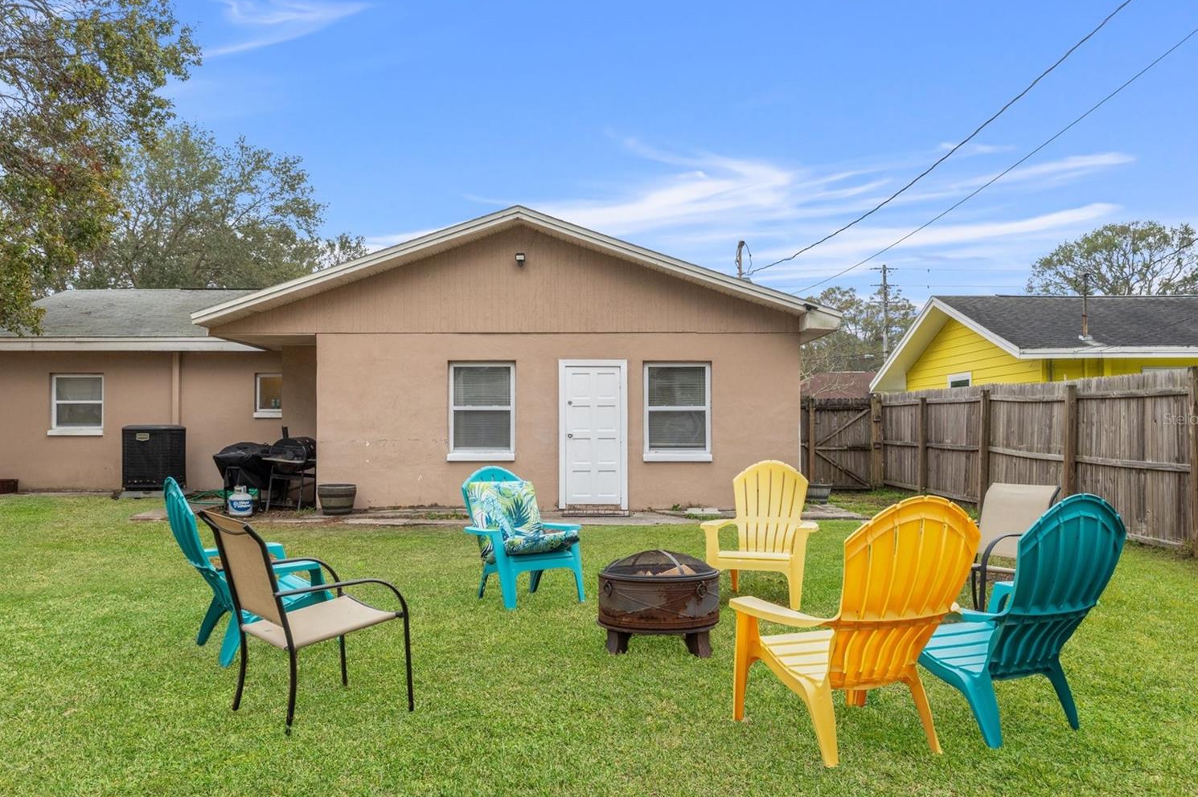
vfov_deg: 43.8
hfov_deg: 62.3
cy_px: 419
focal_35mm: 30
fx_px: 991
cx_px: 592
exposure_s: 1/50
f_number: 8
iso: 400
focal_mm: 18.5
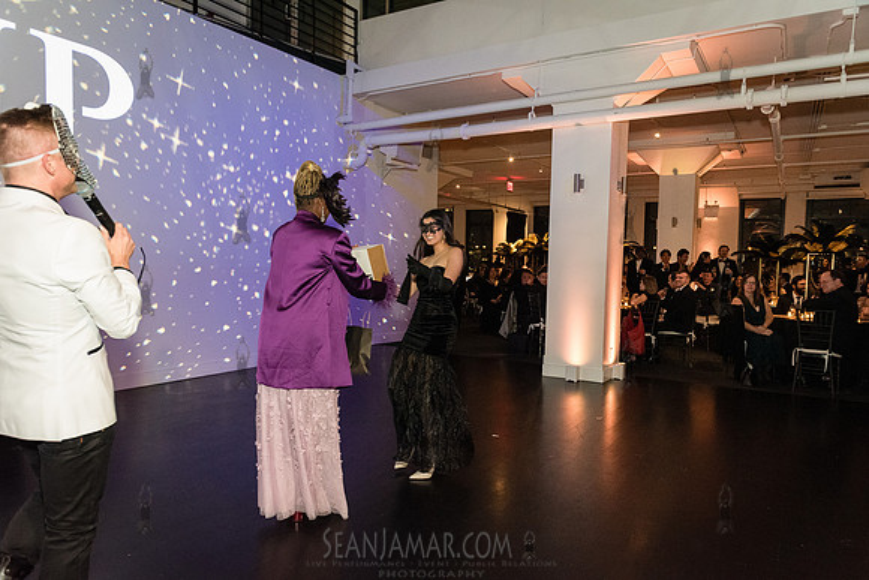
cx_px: 434
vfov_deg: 53.2
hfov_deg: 73.7
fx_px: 579
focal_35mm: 24
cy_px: 290
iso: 8000
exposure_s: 1/160
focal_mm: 24
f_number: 3.5
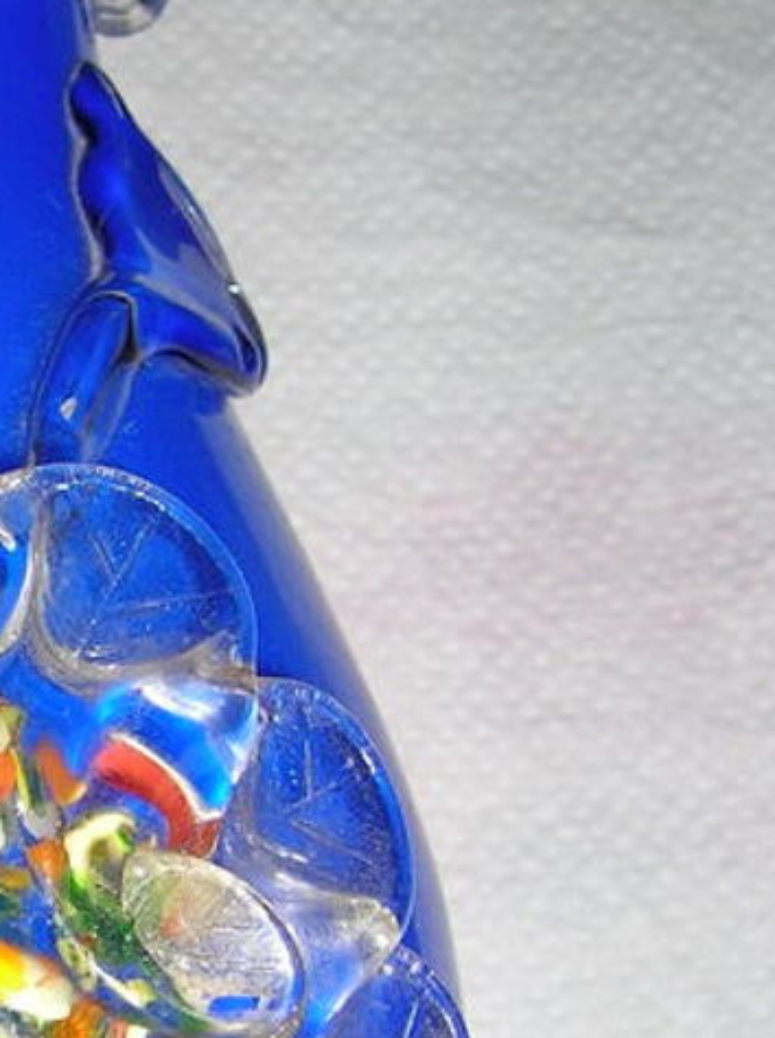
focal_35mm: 96
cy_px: 654
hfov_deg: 14.7
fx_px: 2874
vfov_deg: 20.4
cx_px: -252
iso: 50
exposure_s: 1/60.1
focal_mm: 5.7
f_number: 2.9
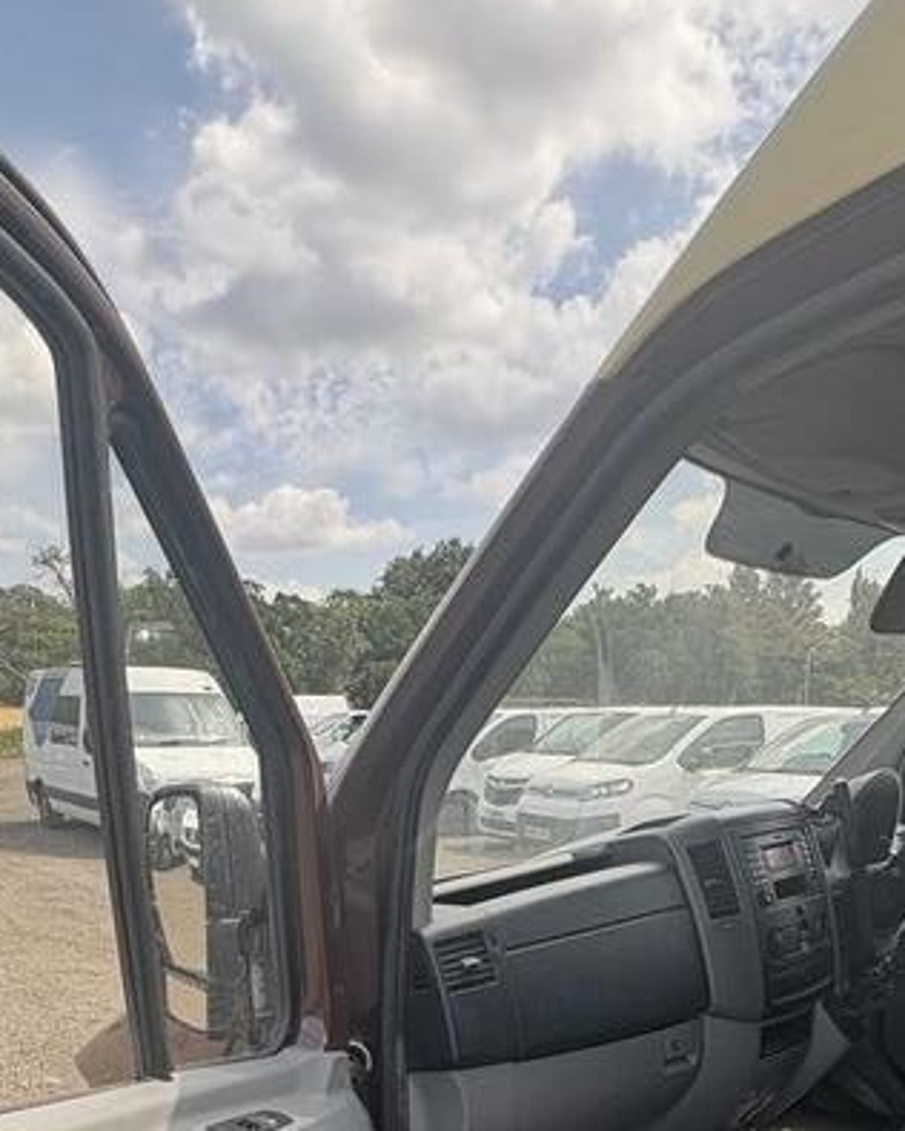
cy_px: 996
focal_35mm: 31
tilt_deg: -8.0
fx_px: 1038
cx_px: 461
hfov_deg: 47.1
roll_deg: -3.6
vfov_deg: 51.2
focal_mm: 2.22
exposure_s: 1/359
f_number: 2.2
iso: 40
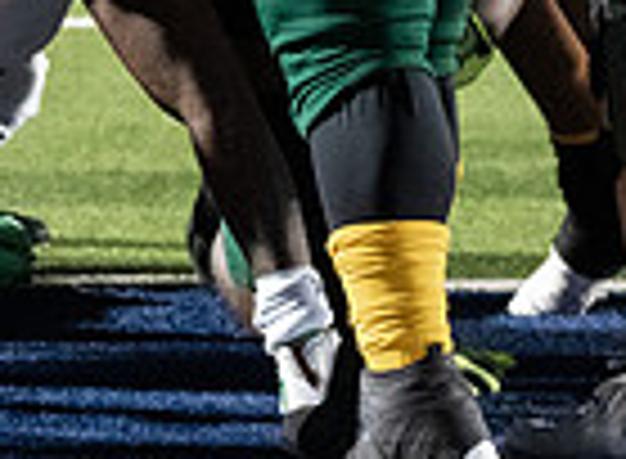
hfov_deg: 3.7
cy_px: -393
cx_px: 137
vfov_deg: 2.7
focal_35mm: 538
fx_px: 9654
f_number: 2.8
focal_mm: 79
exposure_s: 1/1250
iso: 5000
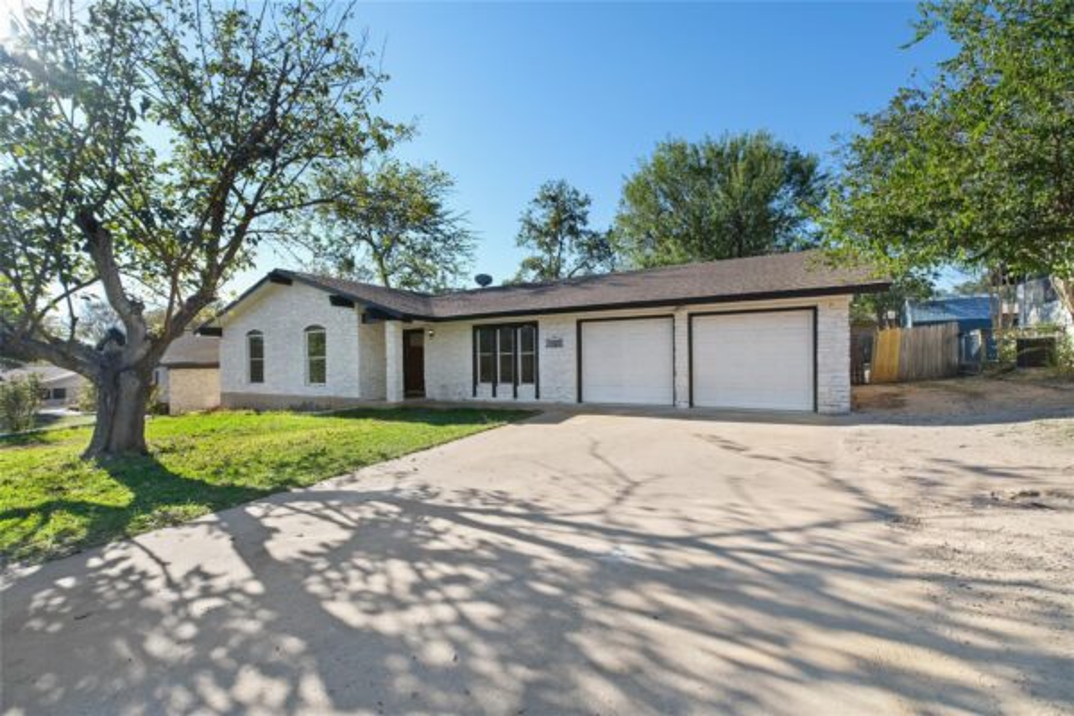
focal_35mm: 15
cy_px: 358
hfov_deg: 100.4
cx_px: 537
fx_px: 447
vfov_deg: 77.3
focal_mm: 10
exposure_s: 1/150
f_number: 4.5
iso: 160
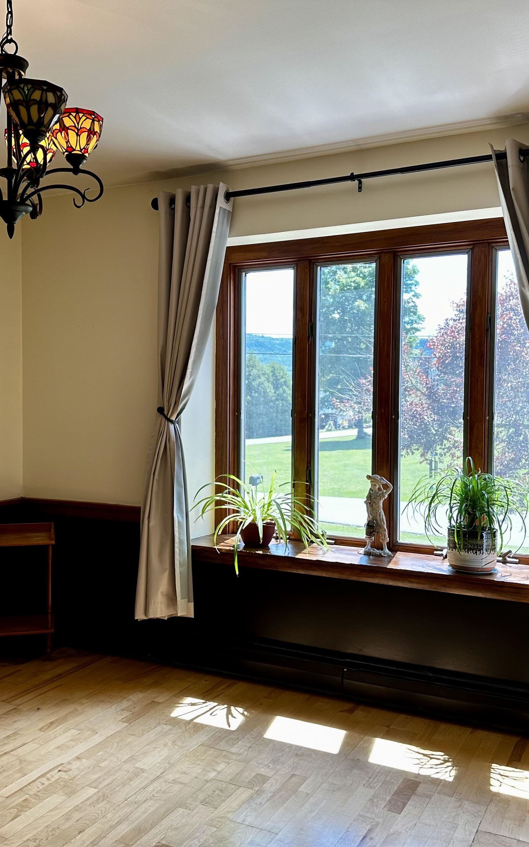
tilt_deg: -1.4
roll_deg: +0.2
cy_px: 423
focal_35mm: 34
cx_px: 232
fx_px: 784
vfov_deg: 56.7
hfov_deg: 37.2
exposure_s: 1/168
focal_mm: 6.86
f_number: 1.78
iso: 64
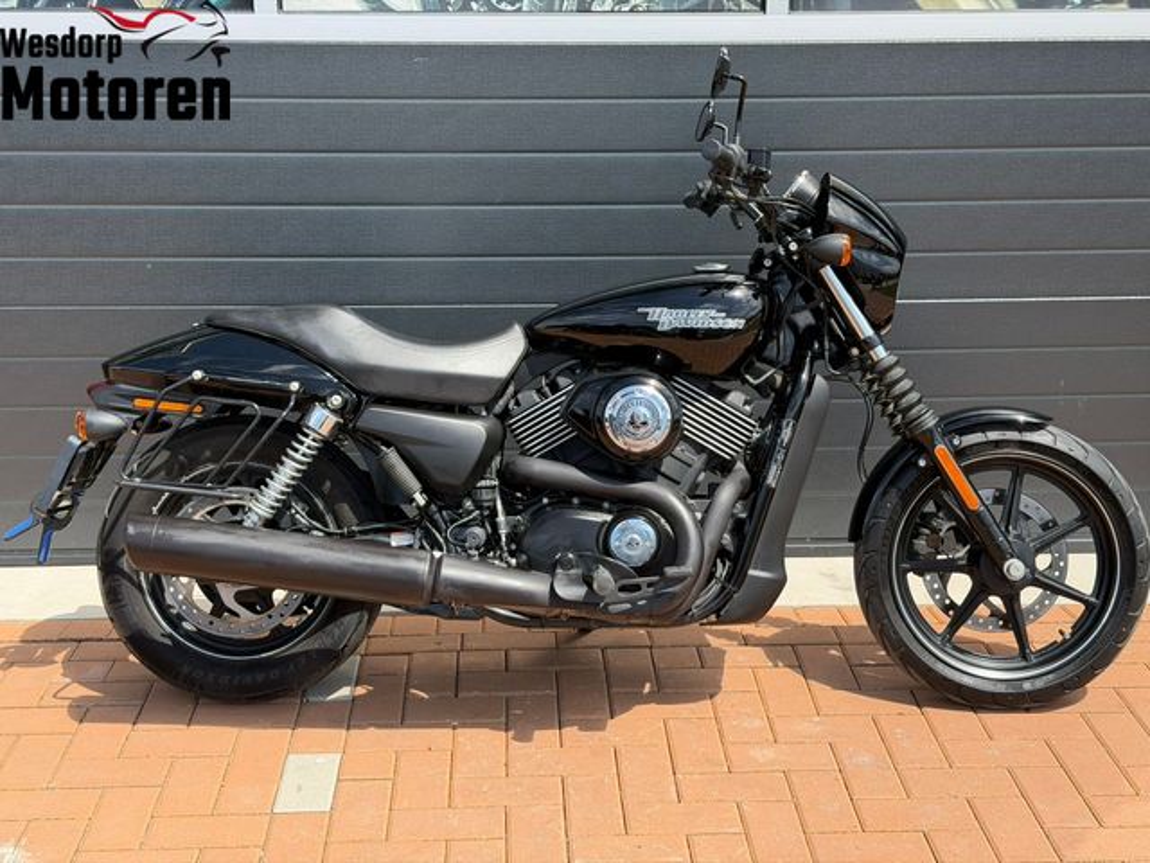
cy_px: 432
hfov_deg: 39.7
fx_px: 1595
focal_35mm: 48
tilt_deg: -15.4
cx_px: 575
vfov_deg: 30.3
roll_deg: +0.9
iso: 80
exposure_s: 1/1575
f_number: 1.78
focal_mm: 6.76
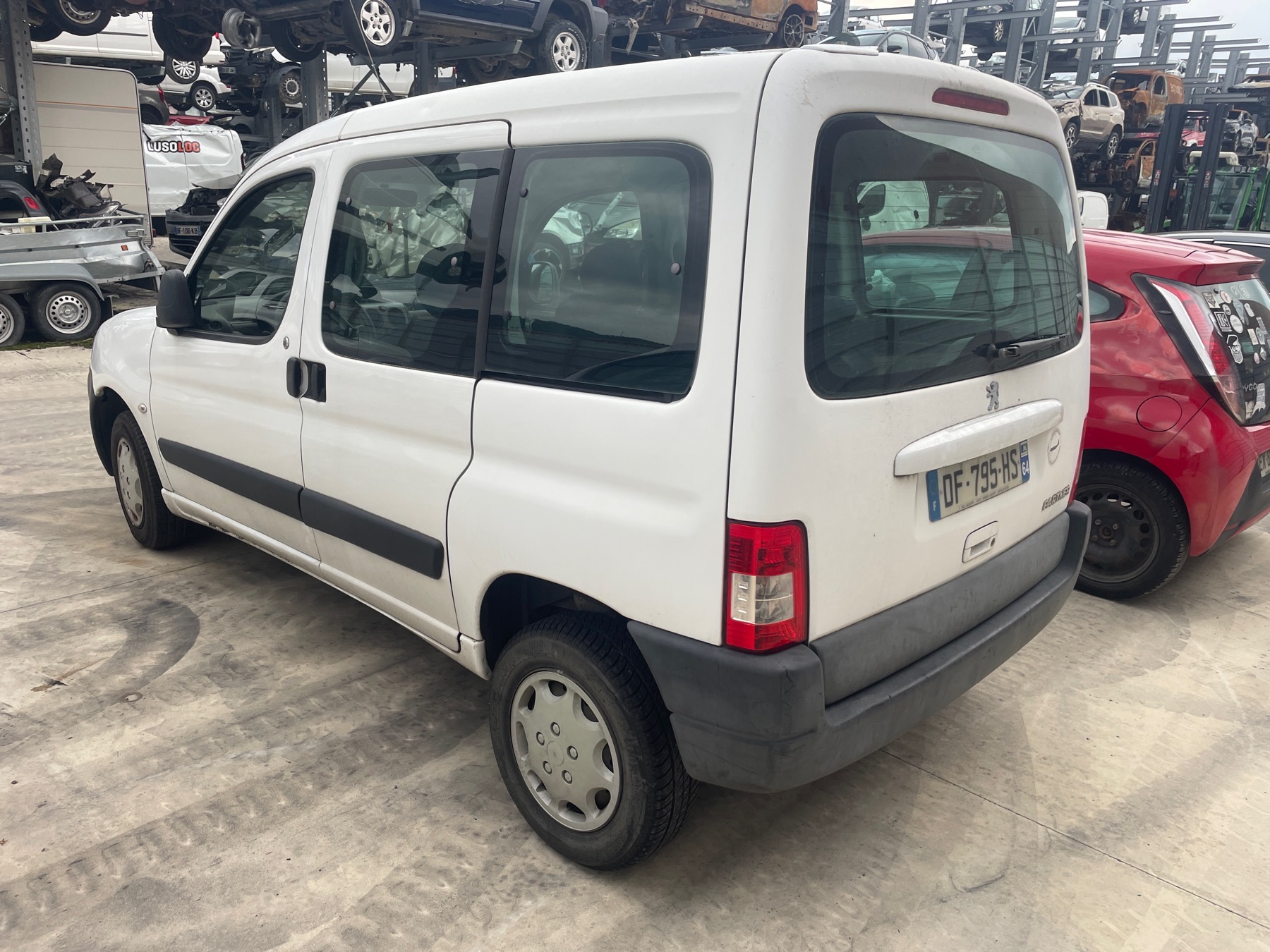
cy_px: 476
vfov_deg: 53.1
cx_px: 635
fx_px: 954
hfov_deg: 67.3
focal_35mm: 26
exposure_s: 1/200
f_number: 1.6
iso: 32
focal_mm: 4.2
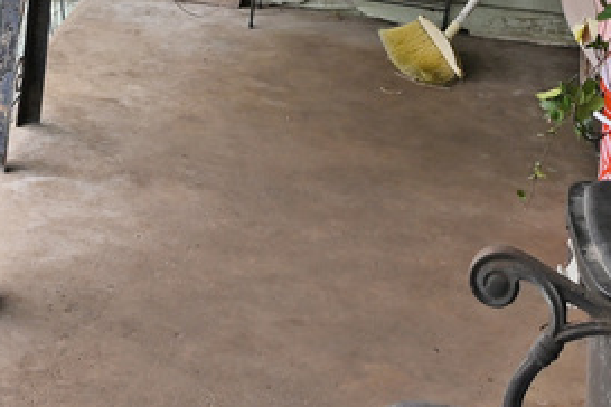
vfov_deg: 11.4
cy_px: -445
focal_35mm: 107
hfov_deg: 19.0
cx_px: 209
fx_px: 1816
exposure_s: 1/60
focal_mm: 12
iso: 64
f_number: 4
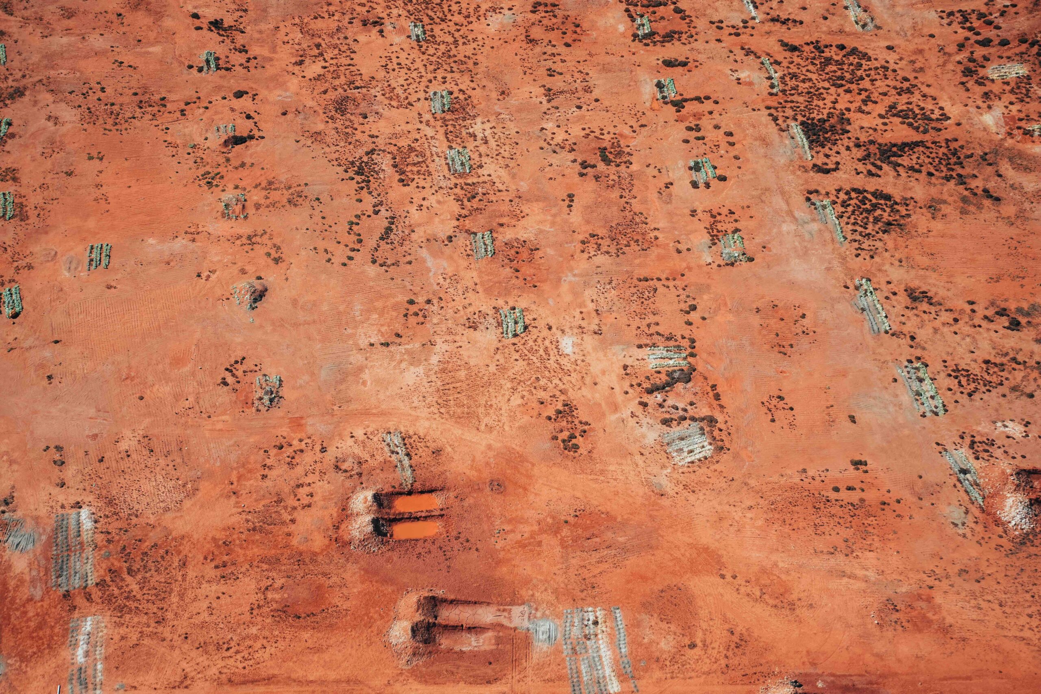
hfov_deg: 38.2
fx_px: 1504
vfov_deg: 26.0
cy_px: 347
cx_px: 520
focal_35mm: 52
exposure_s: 1/4000
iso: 320
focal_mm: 52
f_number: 2.8
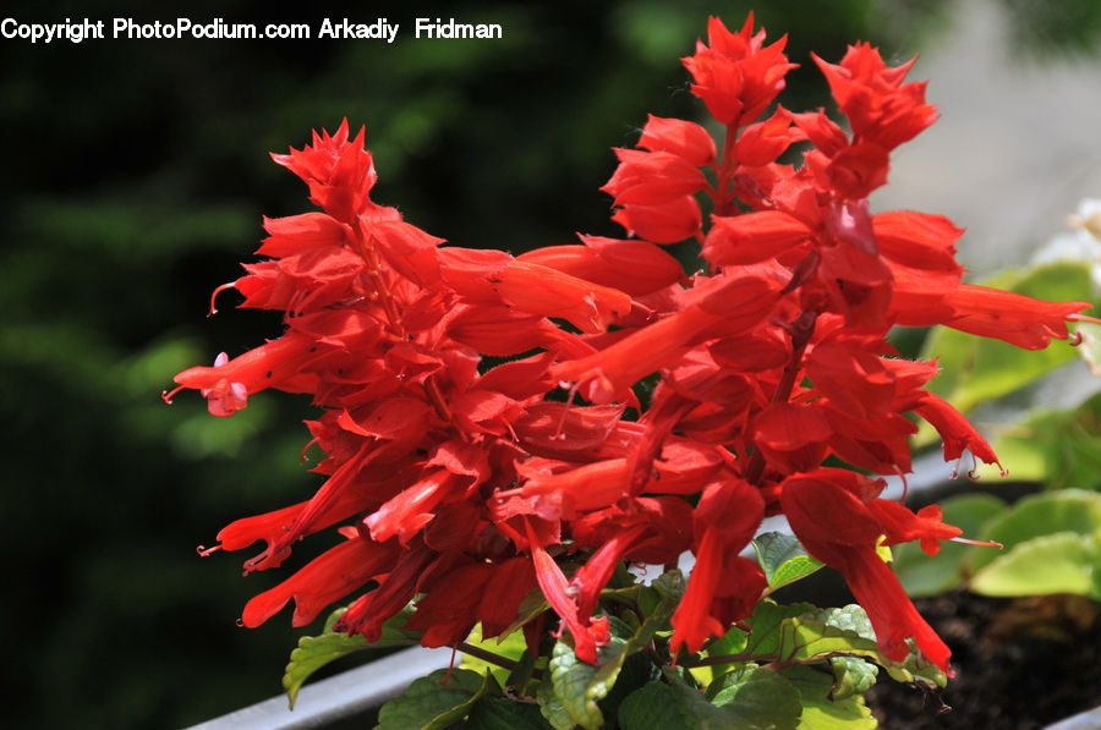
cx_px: 550
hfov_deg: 11.4
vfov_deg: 7.6
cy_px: 365
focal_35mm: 180
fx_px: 5496
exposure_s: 1/500
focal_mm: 120
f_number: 8
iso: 320
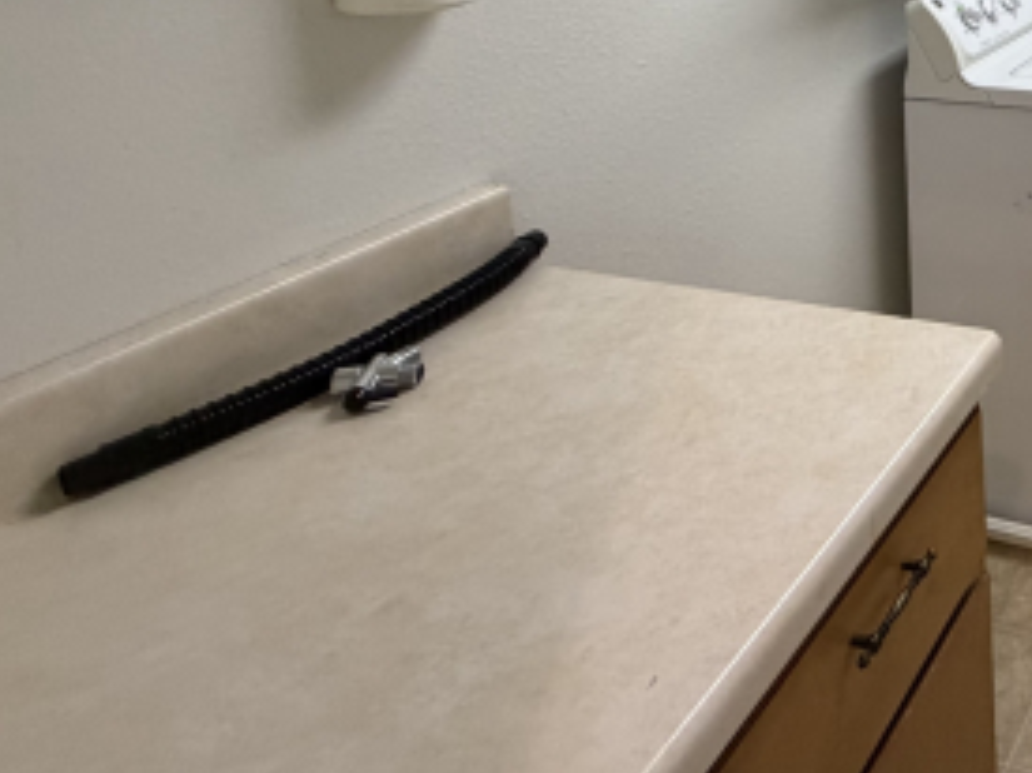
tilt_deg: -8.5
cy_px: -53
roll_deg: +0.0
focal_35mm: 34
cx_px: 1146
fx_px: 1013
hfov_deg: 42.1
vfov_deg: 36.2
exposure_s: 1/60
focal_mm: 2.22
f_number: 2.2
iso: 320
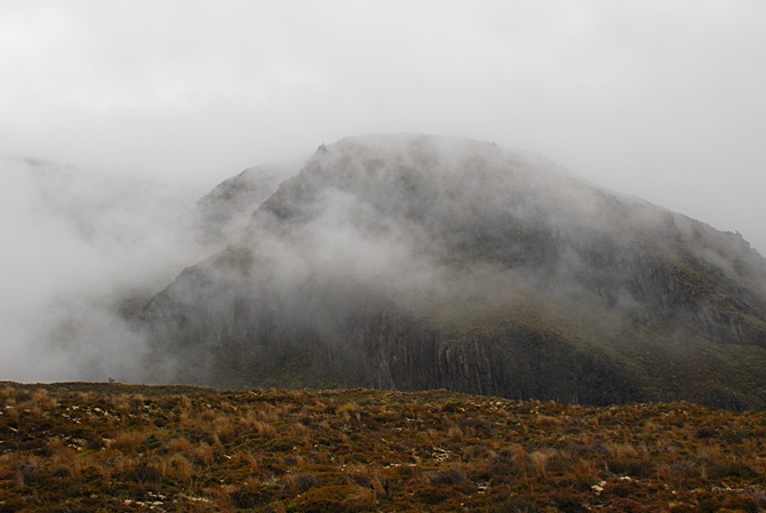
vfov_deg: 31.3
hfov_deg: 45.4
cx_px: 400
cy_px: 223
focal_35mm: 43
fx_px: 916
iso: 400
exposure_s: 1/500
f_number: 5.6
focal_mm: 24
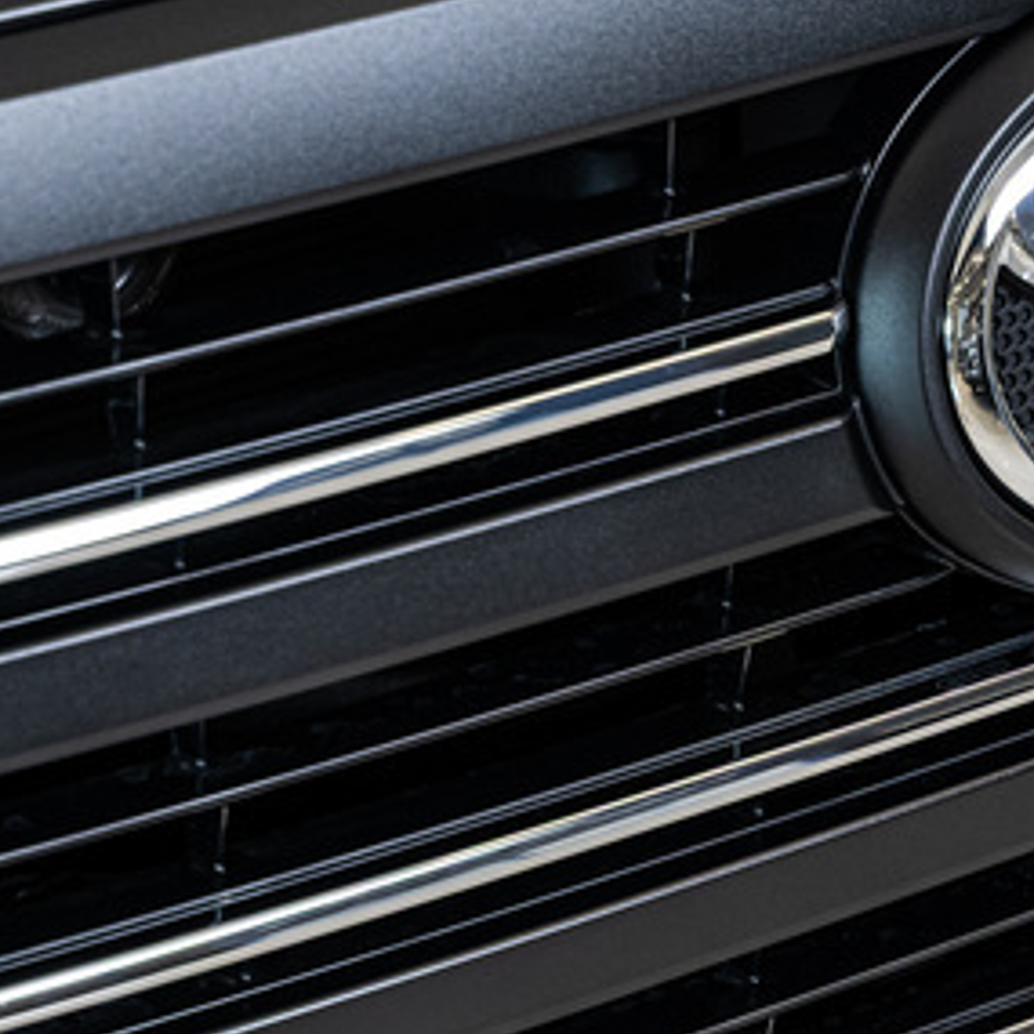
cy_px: 508
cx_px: 1181
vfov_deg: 9.4
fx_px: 6286
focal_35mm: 186
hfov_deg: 9.3
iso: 640
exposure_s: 1/125
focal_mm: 61
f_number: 4
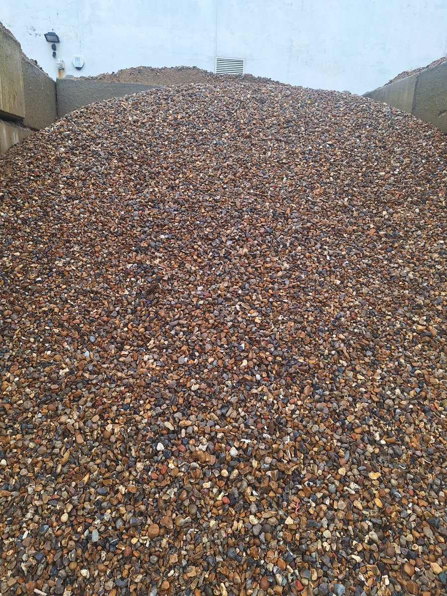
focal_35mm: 23
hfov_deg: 58.9
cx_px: 224
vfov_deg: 73.9
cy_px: 298
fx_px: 396
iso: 40
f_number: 1.8
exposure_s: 1/258
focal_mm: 5.54
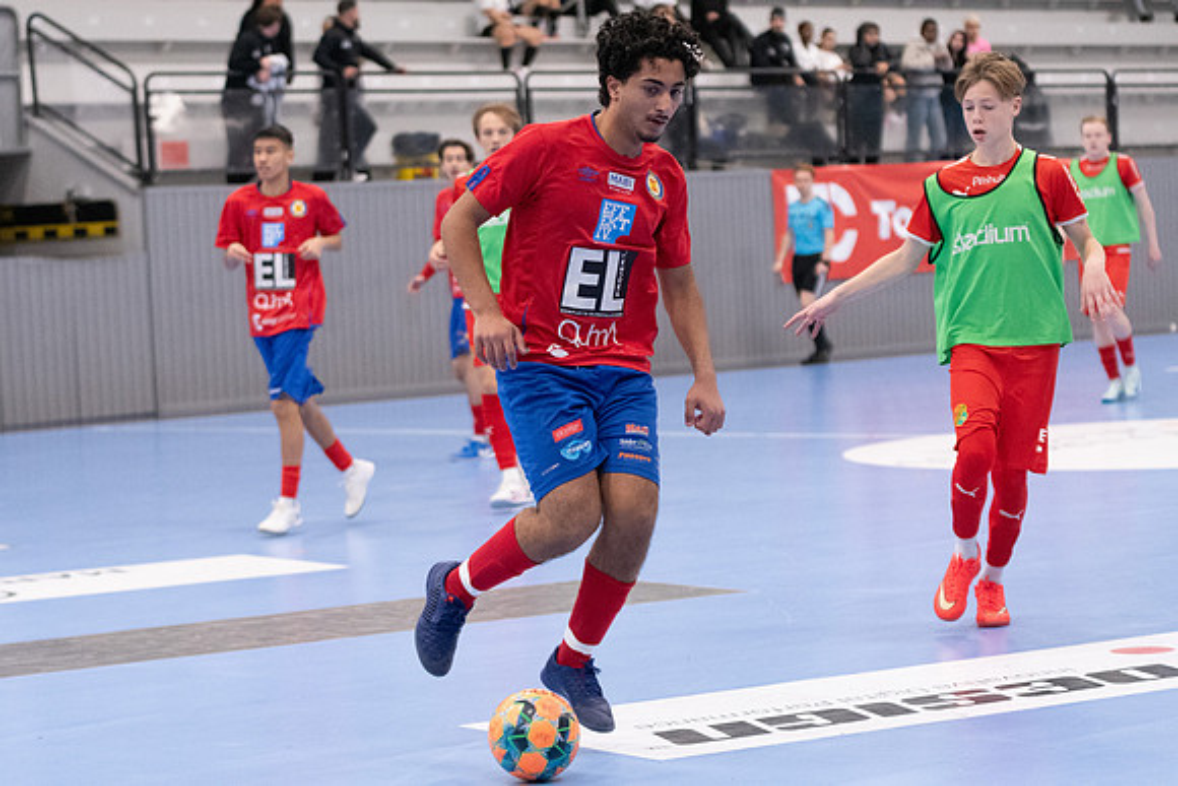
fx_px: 3436
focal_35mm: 105
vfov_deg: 13.0
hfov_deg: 19.5
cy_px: 393
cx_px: 589
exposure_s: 1/640
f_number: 3.2
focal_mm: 70
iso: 5000
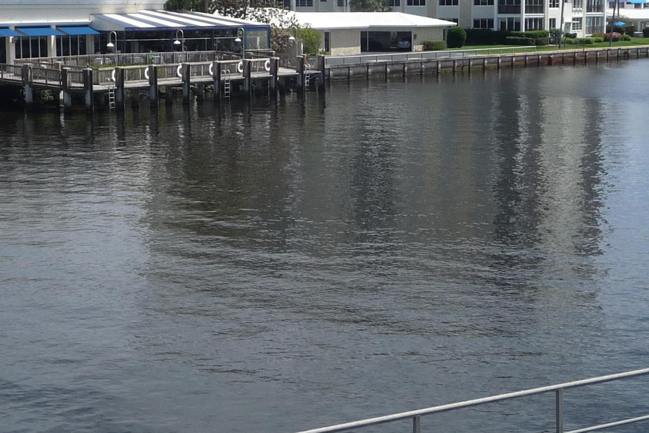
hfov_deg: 29.2
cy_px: 147
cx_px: 350
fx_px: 1244
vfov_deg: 19.7
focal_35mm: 69
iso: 100
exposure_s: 1/250
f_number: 8
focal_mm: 4.7
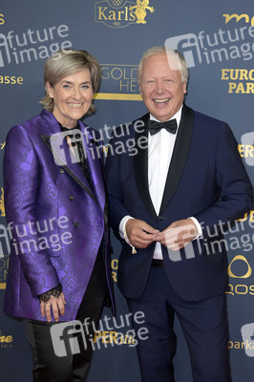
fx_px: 742
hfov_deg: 19.4
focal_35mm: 70
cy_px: 191
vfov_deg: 28.9
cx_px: 127
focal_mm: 70
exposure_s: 1/250
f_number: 5.6
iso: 640
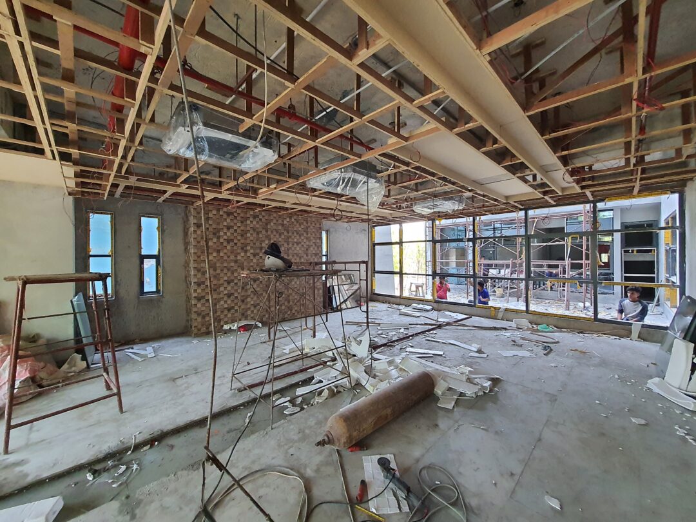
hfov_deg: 106.2
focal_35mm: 13
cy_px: 261
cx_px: 348
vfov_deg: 89.9
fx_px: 261
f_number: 2.2
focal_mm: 1.74
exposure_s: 1/50
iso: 320
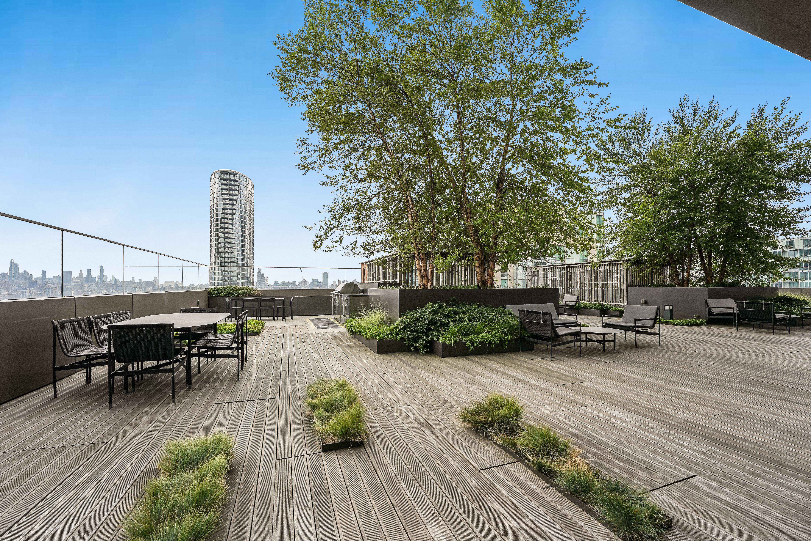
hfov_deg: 104.3
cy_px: 270
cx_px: 406
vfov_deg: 81.2
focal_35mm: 14
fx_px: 315
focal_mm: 14
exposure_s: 1/80
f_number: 10
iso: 100
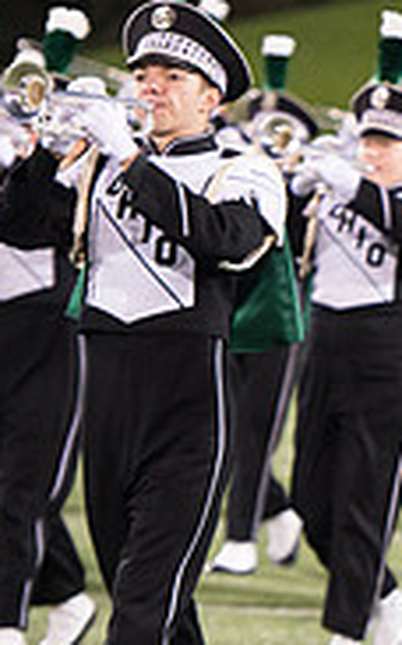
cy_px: 275
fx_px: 7661
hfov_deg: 3.0
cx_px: 864
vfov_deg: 4.8
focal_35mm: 436
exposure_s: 1/400
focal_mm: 135
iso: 2500
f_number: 2.8
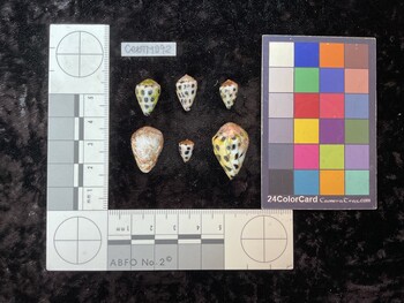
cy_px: 152
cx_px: 202
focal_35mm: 29
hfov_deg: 61.6
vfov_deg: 48.3
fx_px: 339
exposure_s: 1/50
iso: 100
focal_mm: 3
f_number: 1.8
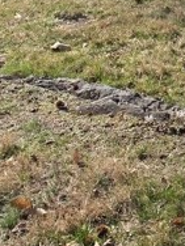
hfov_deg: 12.6
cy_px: -216
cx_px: 346
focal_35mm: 106
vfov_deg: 15.5
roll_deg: +1.2
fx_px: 755
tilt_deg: -6.9
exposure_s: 1/1880
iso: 25
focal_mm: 4.25
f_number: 1.8
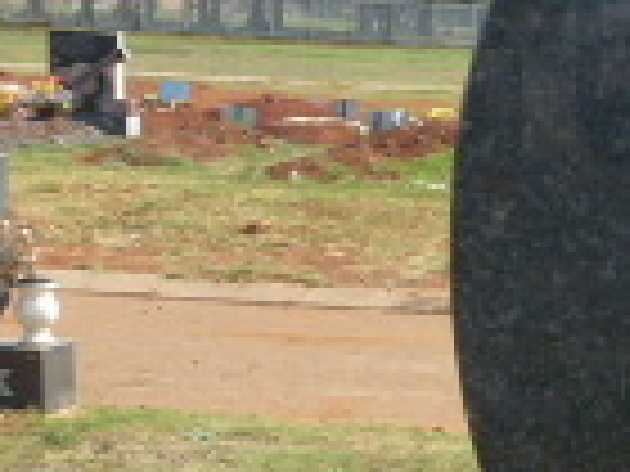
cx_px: 1188
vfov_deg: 13.4
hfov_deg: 15.1
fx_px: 2002
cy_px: 324
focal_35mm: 110
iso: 100
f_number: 4
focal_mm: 4.3
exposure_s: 1/400
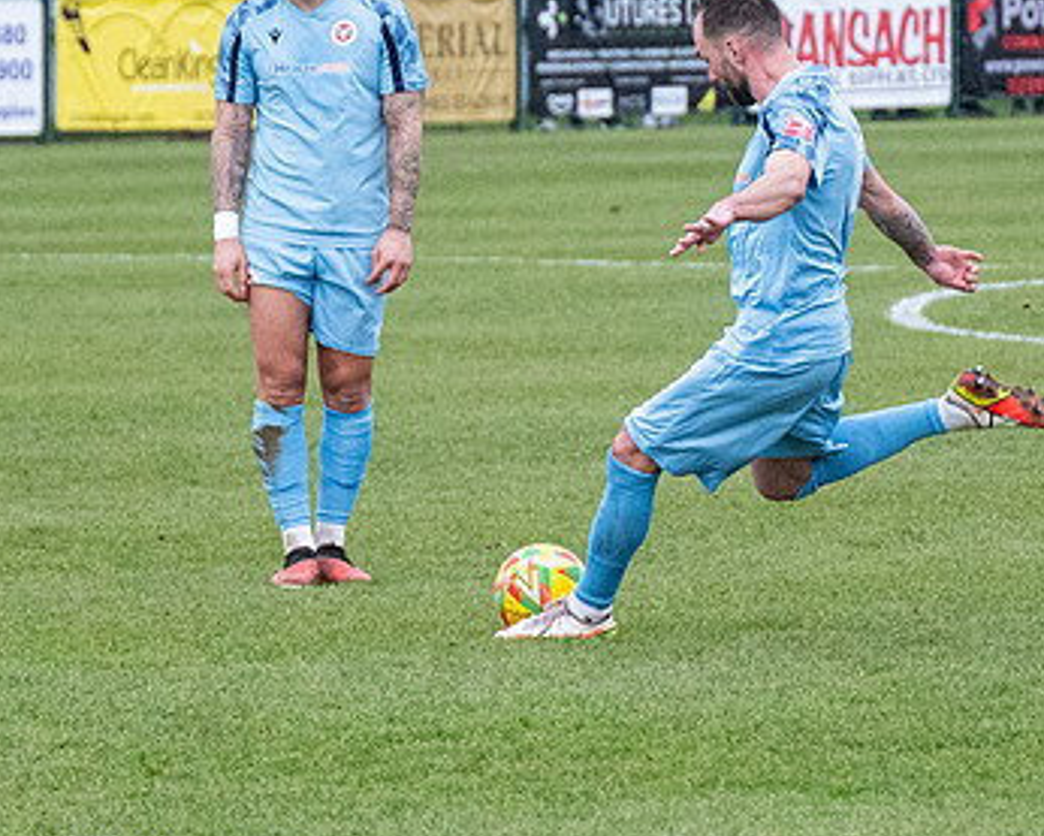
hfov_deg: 4.3
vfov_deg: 3.4
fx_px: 13939
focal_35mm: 451
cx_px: 769
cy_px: 529
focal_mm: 115
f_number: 4
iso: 2000
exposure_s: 1/1250
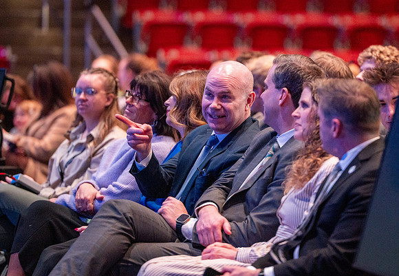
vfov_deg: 5.6
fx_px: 2836
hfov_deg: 8.0
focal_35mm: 253
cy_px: 106
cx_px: 255
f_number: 2.8
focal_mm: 200
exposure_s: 1/200
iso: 4000
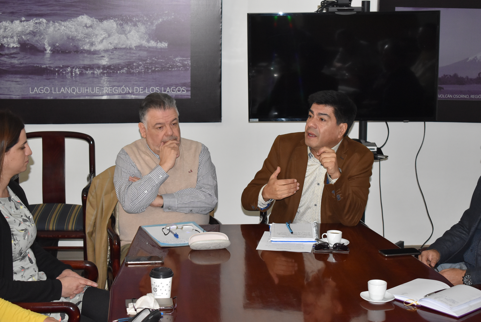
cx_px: 240
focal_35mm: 68
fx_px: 903
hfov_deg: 29.8
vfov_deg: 20.2
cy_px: 161
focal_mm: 45
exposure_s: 1/60
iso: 1600
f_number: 5
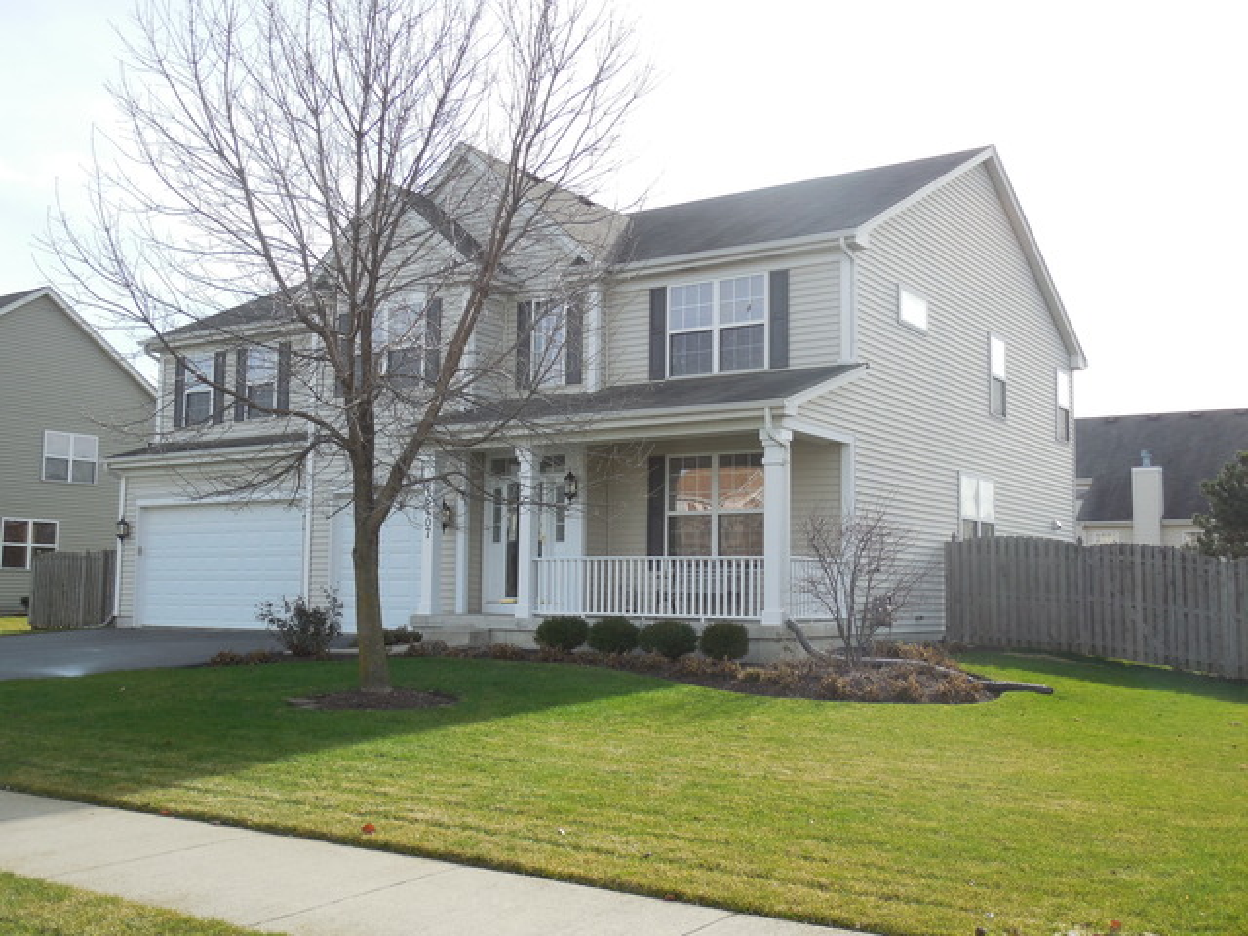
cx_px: 624
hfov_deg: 52.6
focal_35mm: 35
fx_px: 1262
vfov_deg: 40.7
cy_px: 468
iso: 125
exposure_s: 1/400
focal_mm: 6.3
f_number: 7.4
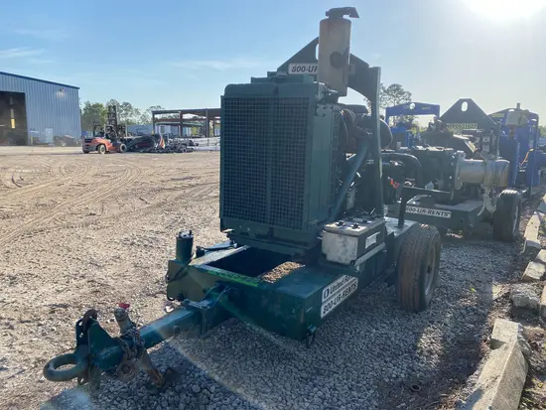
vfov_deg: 53.1
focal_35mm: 26
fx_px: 410
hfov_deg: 67.3
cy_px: 205
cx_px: 273
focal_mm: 4.25
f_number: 1.8
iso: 32
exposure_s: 1/1898
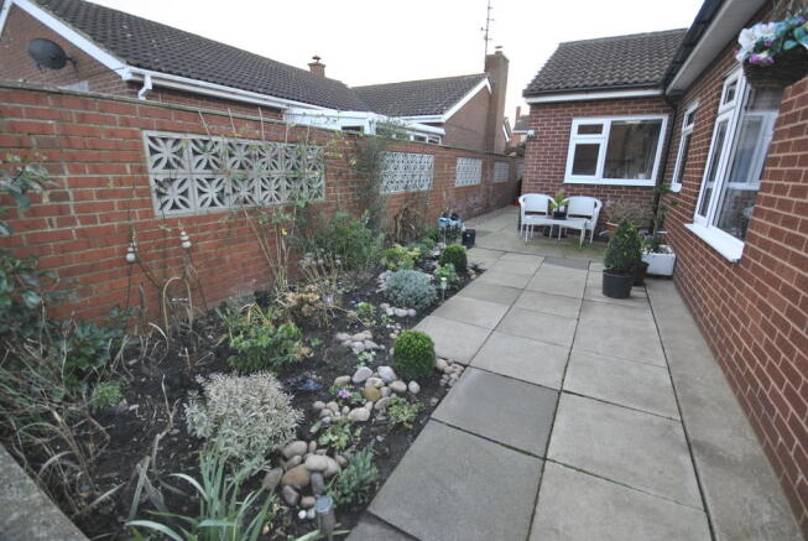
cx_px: 404
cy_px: 270
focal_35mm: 15
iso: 200
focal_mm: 10
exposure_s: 1/80
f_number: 4.5
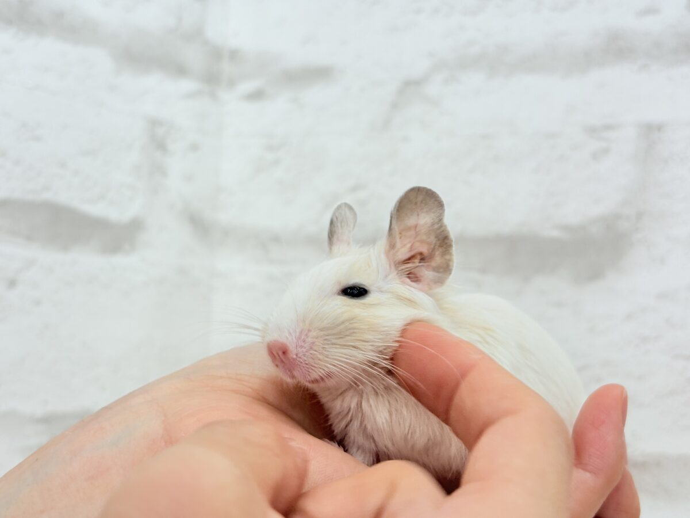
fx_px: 1037
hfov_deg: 36.8
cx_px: 345
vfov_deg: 28.0
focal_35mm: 52
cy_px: 259
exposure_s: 1/50
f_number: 1.6
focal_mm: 5.96
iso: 32
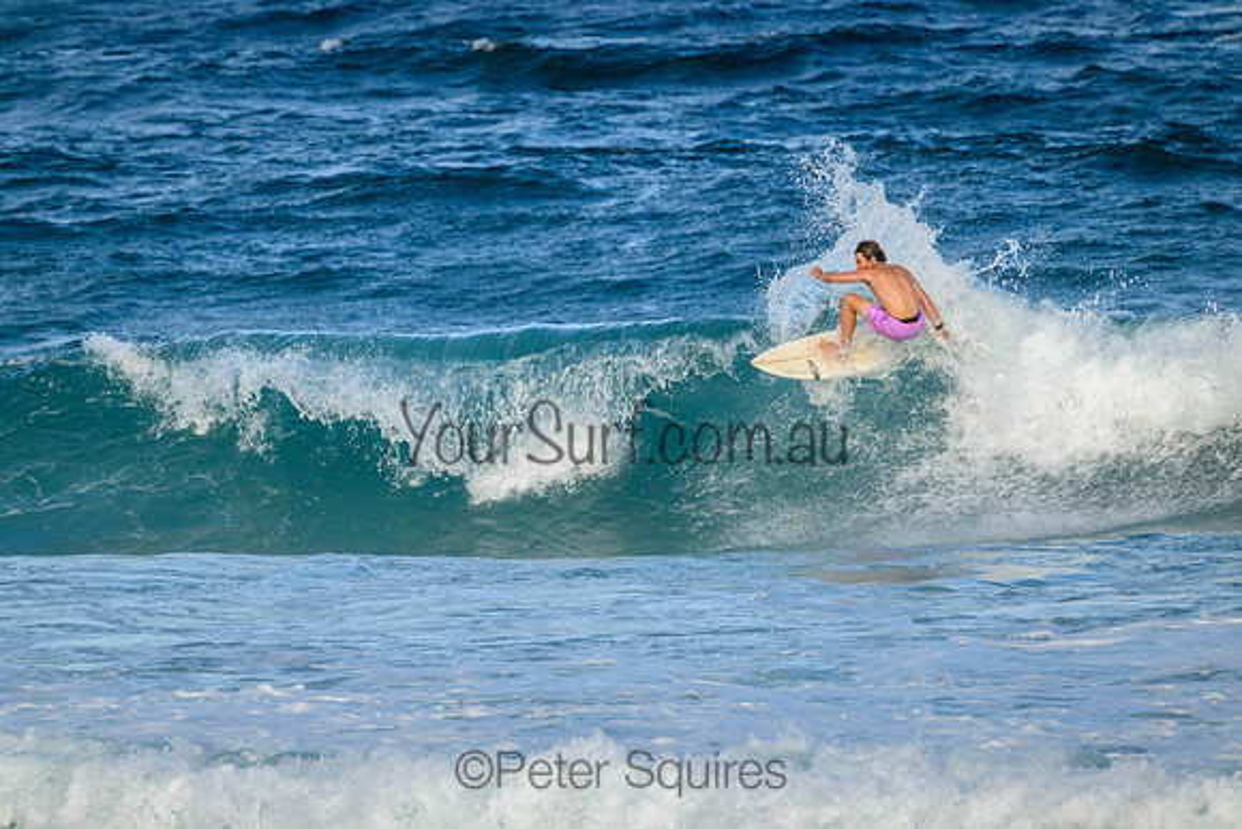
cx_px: 621
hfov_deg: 2.6
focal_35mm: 800
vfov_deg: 1.7
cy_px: 414
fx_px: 27605
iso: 1600
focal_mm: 800
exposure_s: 1/1600
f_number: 11
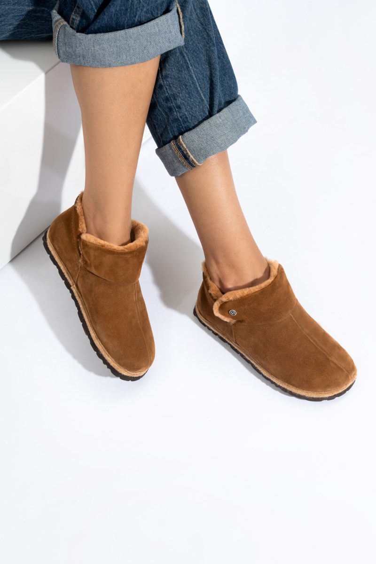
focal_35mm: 41
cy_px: 282
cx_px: 188
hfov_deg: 32.6
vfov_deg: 47.4
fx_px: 642
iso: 100
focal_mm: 41
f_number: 11
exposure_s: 1/160
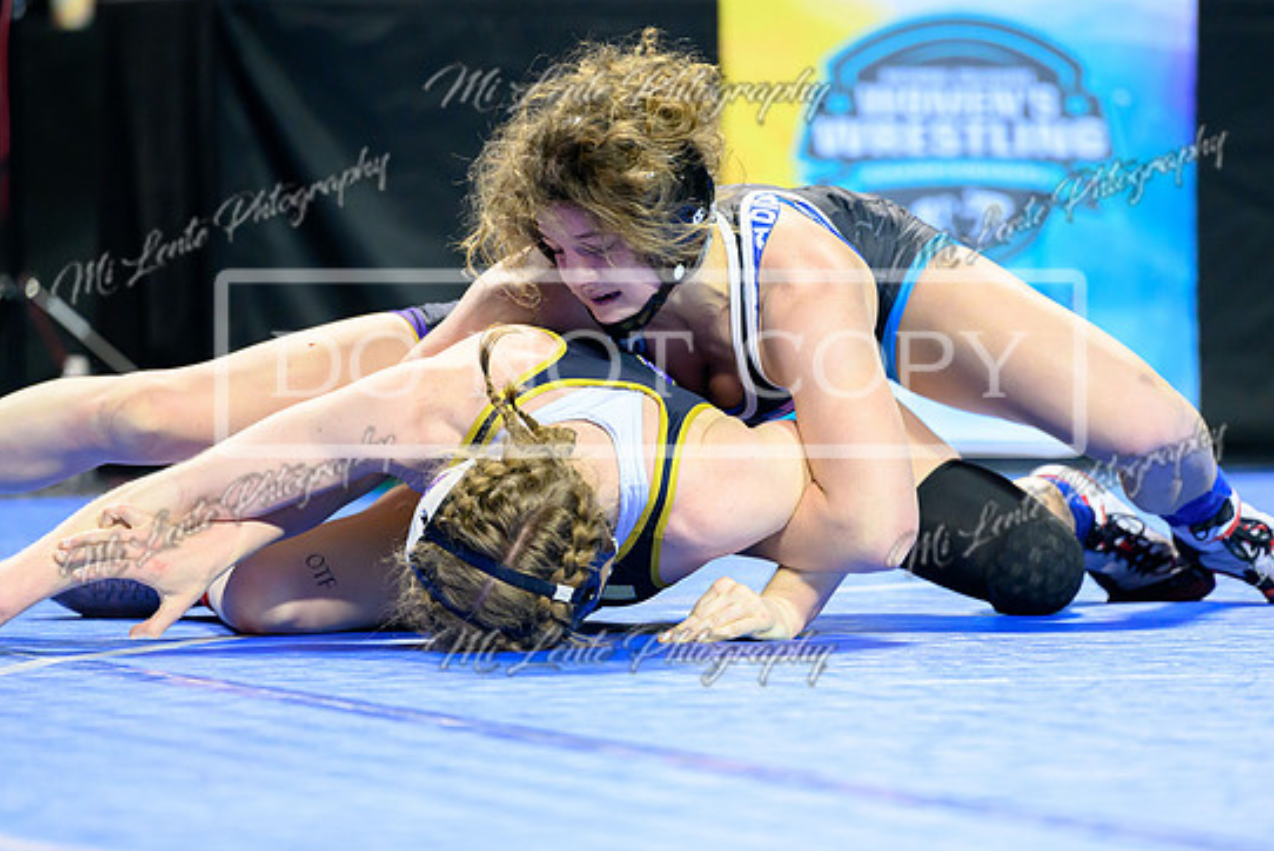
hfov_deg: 7.2
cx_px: 752
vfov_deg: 4.8
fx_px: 10055
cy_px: 491
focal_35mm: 284
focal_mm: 200
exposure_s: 1/800
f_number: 2.8
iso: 3200
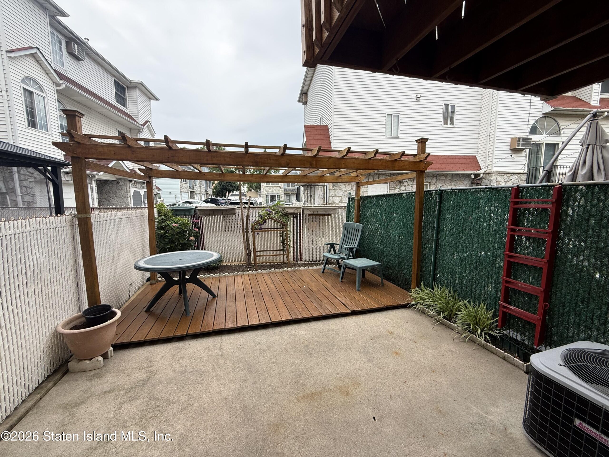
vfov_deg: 85.7
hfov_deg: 102.1
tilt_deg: -6.6
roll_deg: +0.1
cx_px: 304
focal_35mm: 14
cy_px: 228
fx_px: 246
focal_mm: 2.22
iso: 64
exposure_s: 1/482
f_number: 2.2
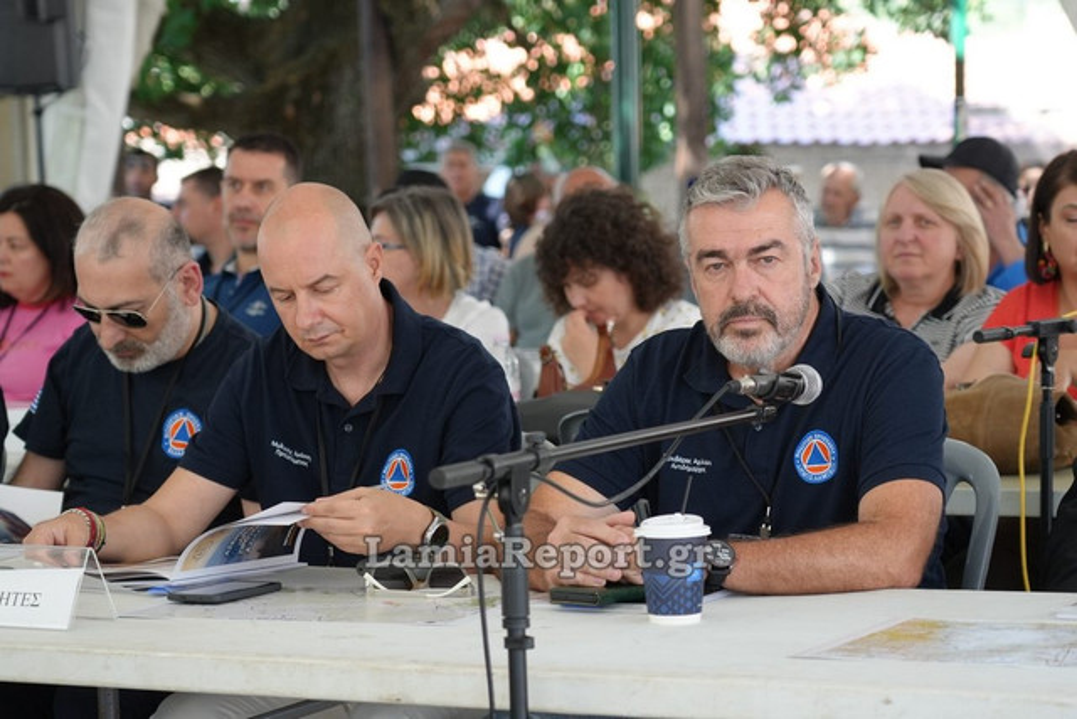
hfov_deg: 18.9
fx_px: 3232
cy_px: 360
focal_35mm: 108
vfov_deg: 12.7
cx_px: 538
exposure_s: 1/160
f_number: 4
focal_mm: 72
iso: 400
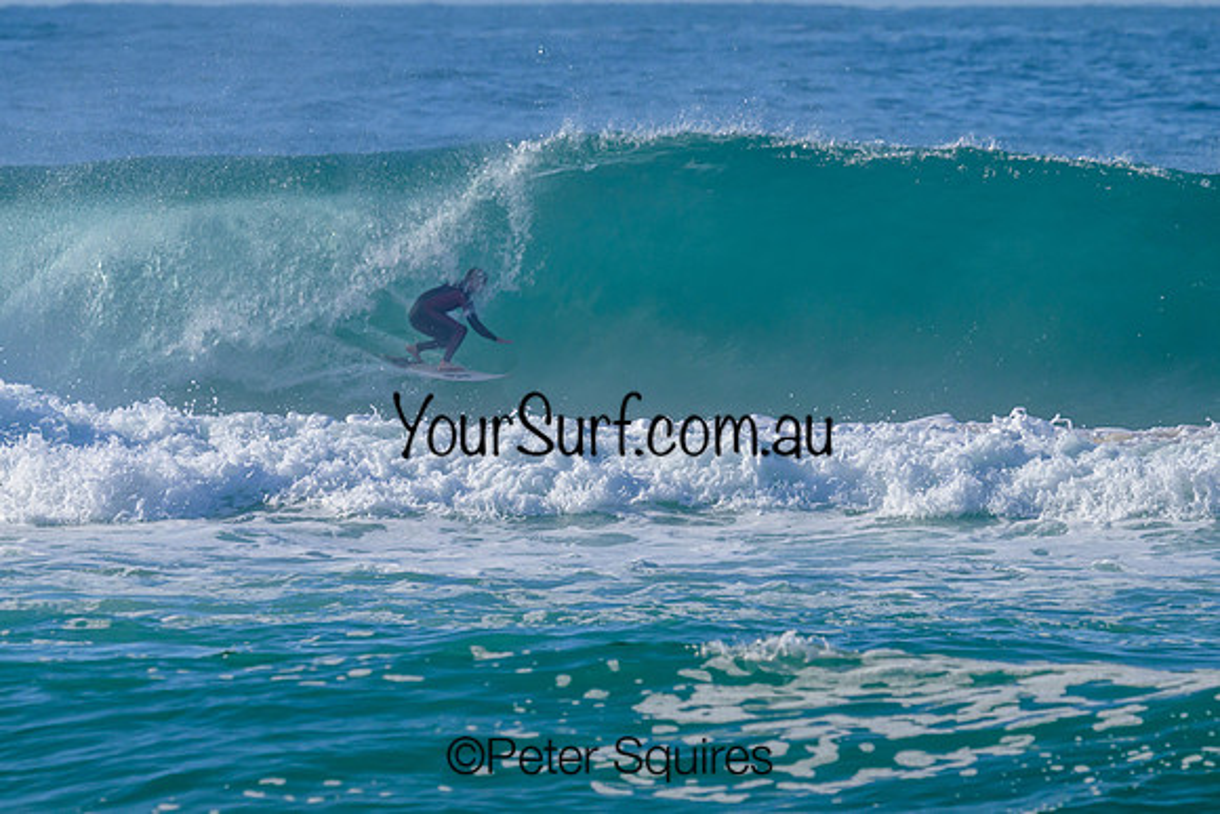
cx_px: 466
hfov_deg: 3.3
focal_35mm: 625
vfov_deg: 2.2
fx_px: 21180
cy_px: 281
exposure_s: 1/2000
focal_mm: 460
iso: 560
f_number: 10
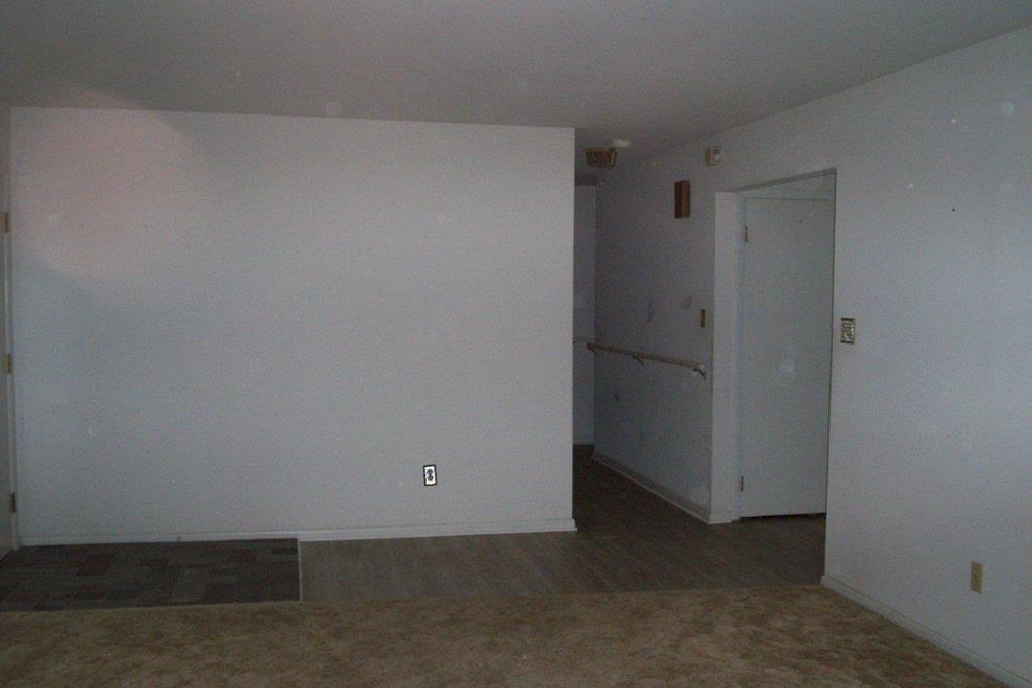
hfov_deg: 50.7
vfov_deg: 35.1
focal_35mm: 38
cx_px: 520
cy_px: 368
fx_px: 1089
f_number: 4.5
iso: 140
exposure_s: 1/64
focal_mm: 5.9
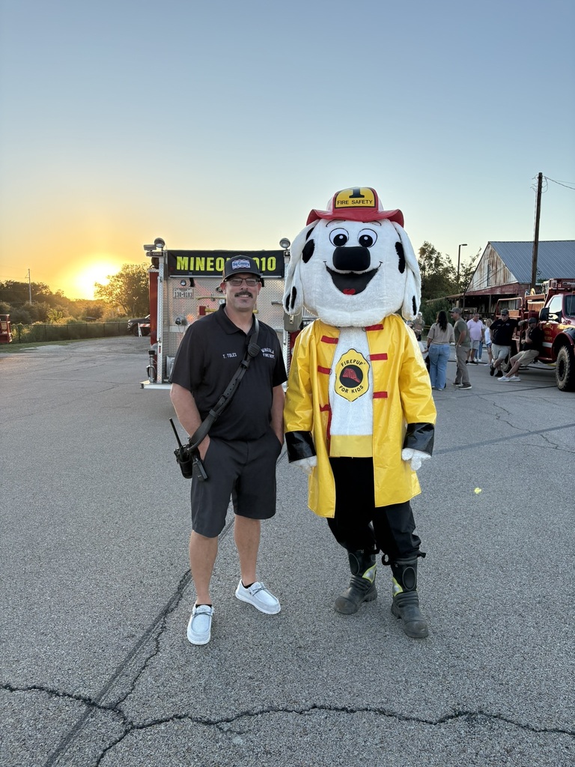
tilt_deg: -6.3
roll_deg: -0.7
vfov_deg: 67.3
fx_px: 576
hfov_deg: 53.1
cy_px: 384
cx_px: 288
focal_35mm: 26
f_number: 1.6
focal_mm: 5.96
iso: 64
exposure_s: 1/973
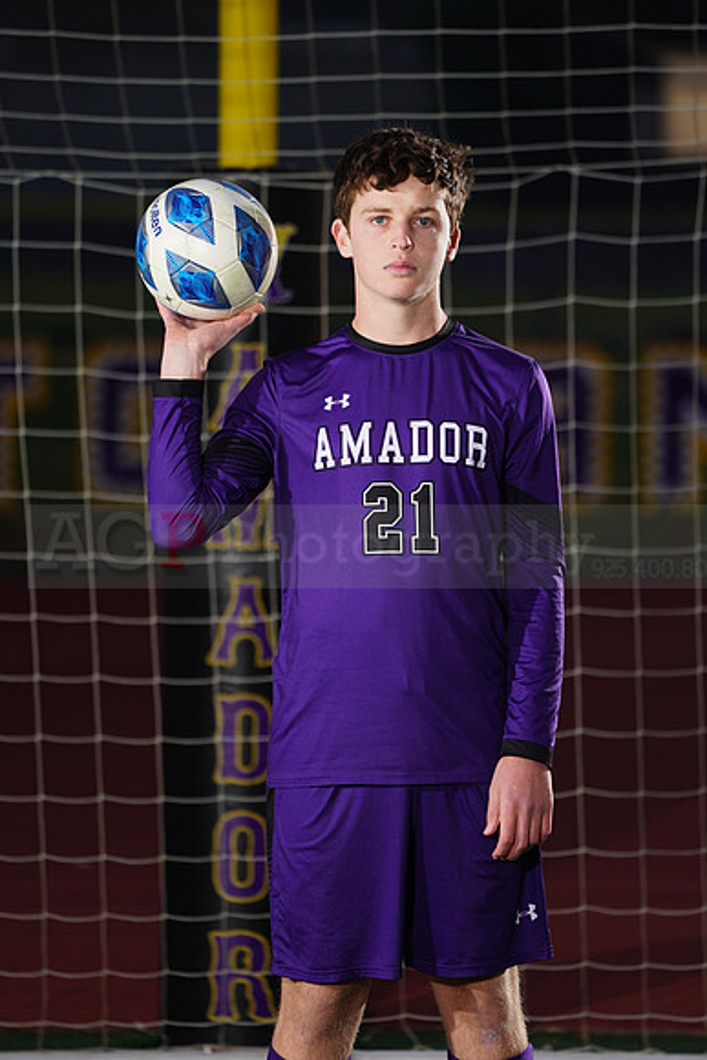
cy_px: 530
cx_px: 354
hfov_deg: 3.4
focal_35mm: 400
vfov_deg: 5.2
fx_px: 11775
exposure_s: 1/200
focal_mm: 400
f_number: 7.1
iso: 200
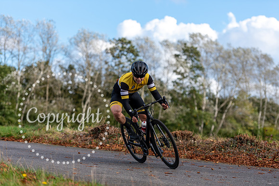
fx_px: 791
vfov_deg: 13.4
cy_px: 93
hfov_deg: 20.0
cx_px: 140
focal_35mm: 102
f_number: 2.8
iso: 160
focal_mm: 102
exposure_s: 1/2000
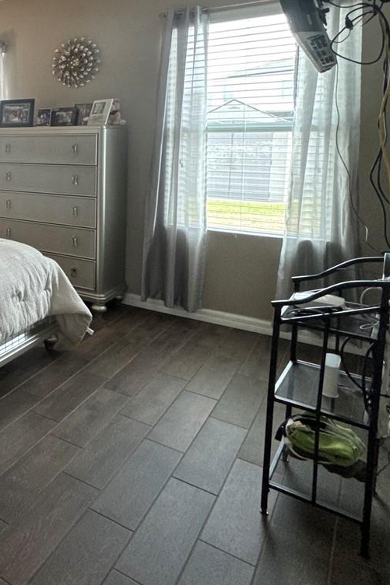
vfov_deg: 58.2
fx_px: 504
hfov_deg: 30.9
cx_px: -140
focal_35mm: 31
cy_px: 172
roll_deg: +0.3
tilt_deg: -4.4
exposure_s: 1/120
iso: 160
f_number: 2.2
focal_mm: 2.22
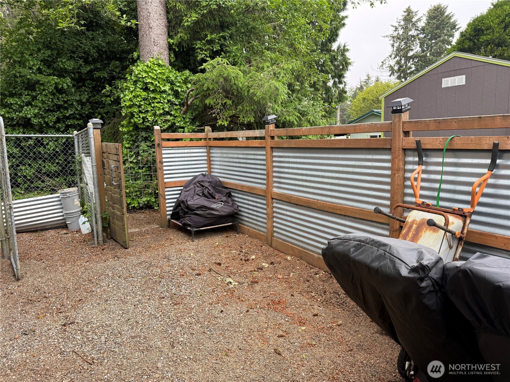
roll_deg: +0.8
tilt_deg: -7.2
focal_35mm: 24
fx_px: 354
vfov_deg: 56.8
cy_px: 191
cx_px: 255
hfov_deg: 71.6
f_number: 1.78
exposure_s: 1/421
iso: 80
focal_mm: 6.76
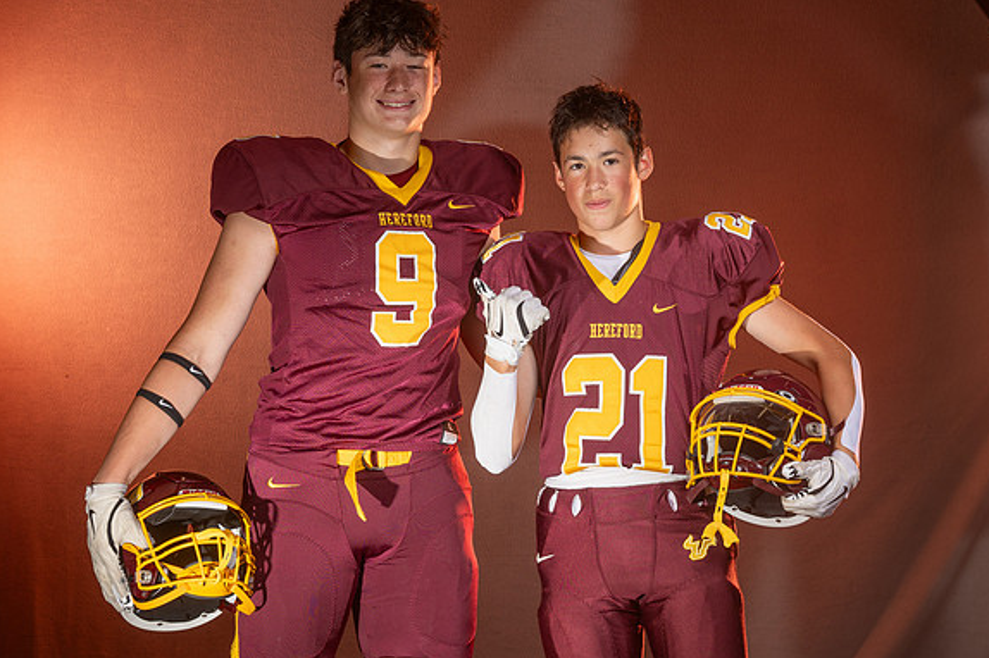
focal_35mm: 133
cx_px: 478
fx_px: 3652
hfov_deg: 15.4
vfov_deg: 10.3
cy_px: 242
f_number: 8
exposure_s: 1/200
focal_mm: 89
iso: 80
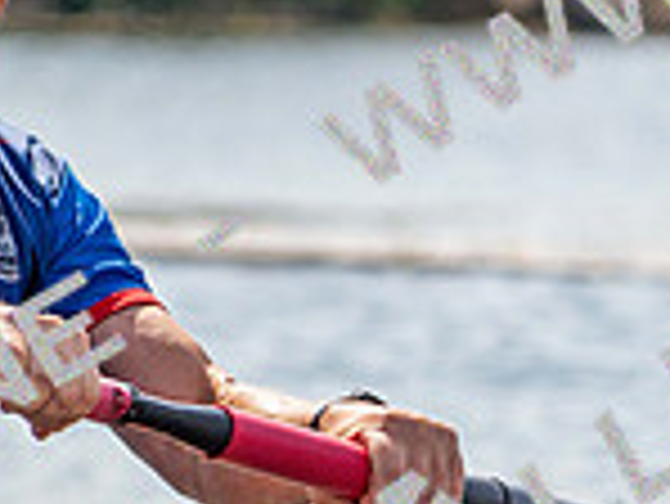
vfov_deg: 2.0
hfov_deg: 2.6
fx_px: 14509
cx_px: -9
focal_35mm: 749
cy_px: 259
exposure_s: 1/1600
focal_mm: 200
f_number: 5.6
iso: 200
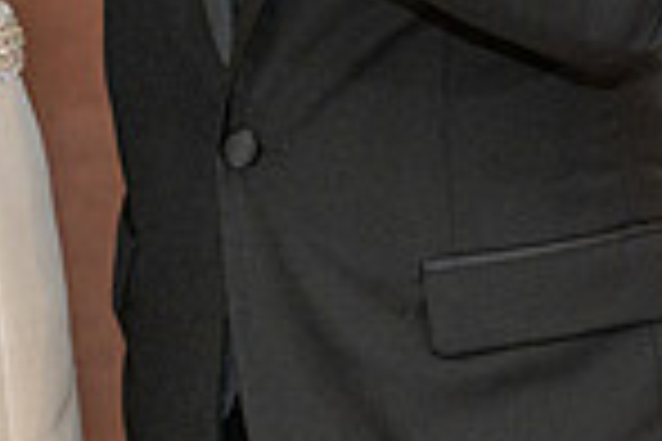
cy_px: -214
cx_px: 229
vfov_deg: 4.1
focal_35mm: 336
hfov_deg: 6.1
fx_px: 6178
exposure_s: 1/125
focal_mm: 70
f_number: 3.5
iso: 800
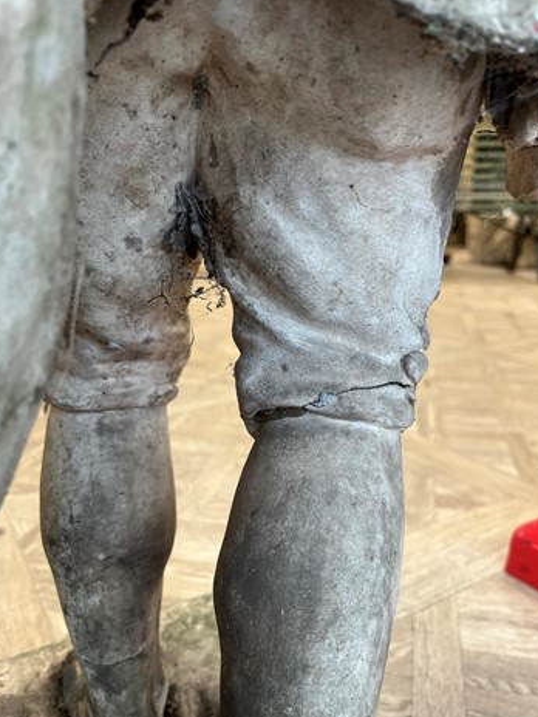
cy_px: 348
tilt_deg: -13.9
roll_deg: +0.5
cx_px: 279
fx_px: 580
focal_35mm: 28
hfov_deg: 49.7
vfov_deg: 63.4
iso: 125
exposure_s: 1/121
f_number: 1.6
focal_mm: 5.1
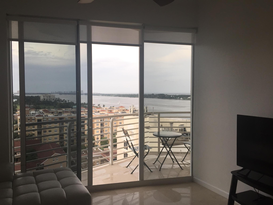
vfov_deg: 48.2
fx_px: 229
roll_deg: +0.0
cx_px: 136
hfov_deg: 61.7
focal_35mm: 29
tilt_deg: -3.8
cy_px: 102
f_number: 2.2
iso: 50
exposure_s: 1/920
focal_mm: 4.15
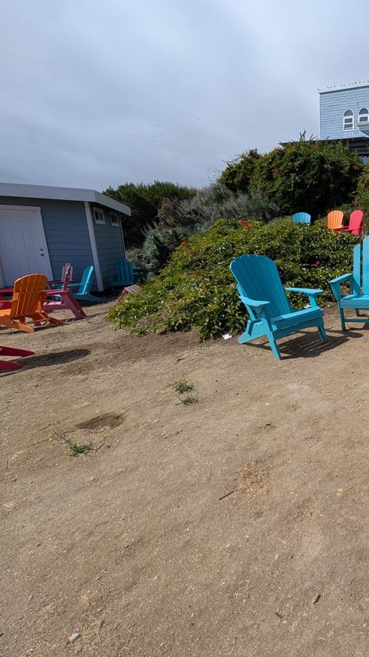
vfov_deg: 92.6
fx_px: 313
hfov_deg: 45.2
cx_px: 410
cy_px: 319
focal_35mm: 18
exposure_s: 1/4505
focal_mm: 2.02
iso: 53
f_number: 1.7
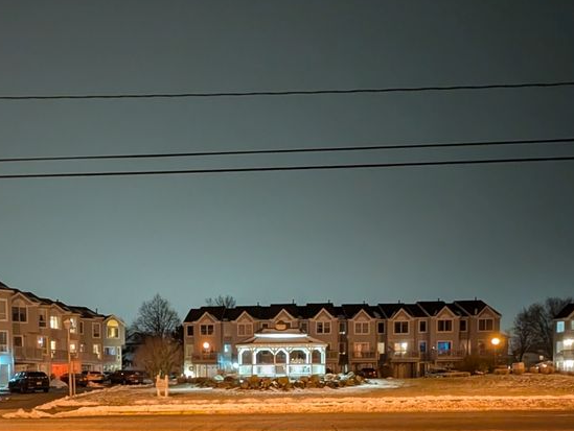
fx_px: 465
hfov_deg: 63.3
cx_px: 271
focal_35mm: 28
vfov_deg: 45.1
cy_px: 390
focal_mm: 2.02
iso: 614
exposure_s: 1/10
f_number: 1.7
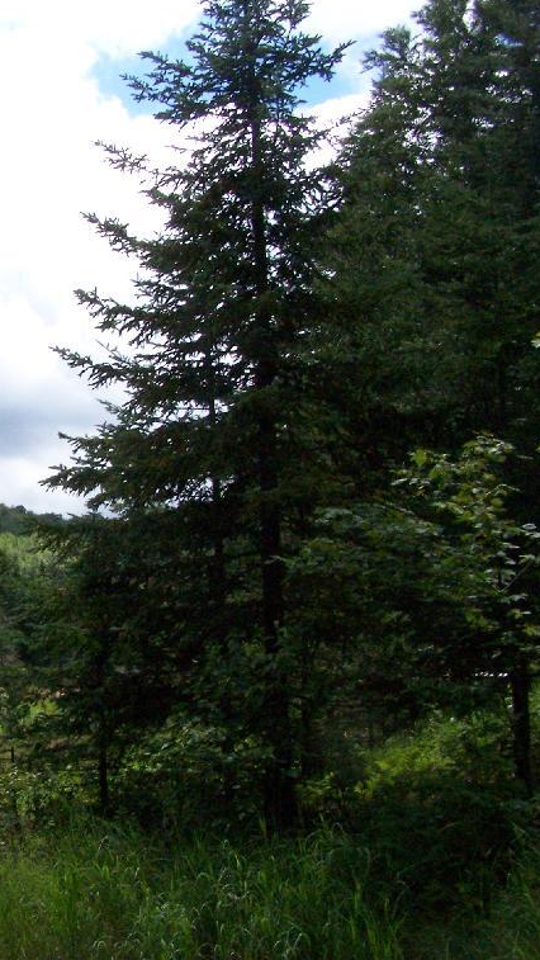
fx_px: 1425
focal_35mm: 56
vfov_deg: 37.2
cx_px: -104
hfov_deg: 20.1
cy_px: 474
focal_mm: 6.3
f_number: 5.6
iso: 400
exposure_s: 1/1600
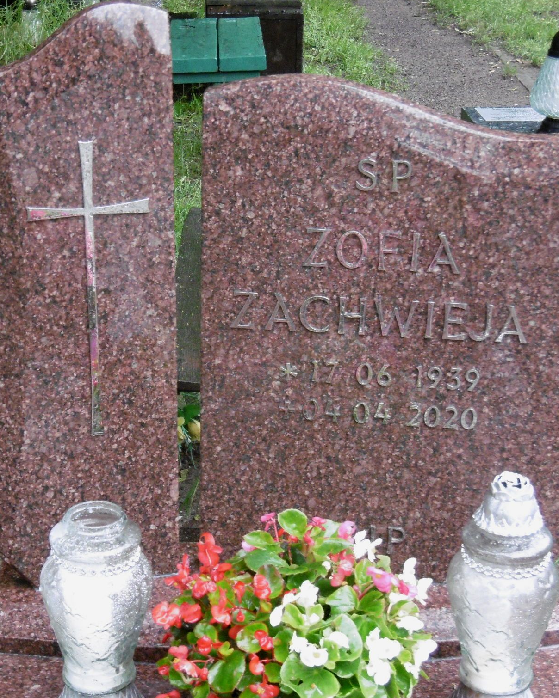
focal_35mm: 90
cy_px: 351
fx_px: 1861
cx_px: 265
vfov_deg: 21.3
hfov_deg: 17.1
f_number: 4.4
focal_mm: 12.1
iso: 400
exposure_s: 1/60
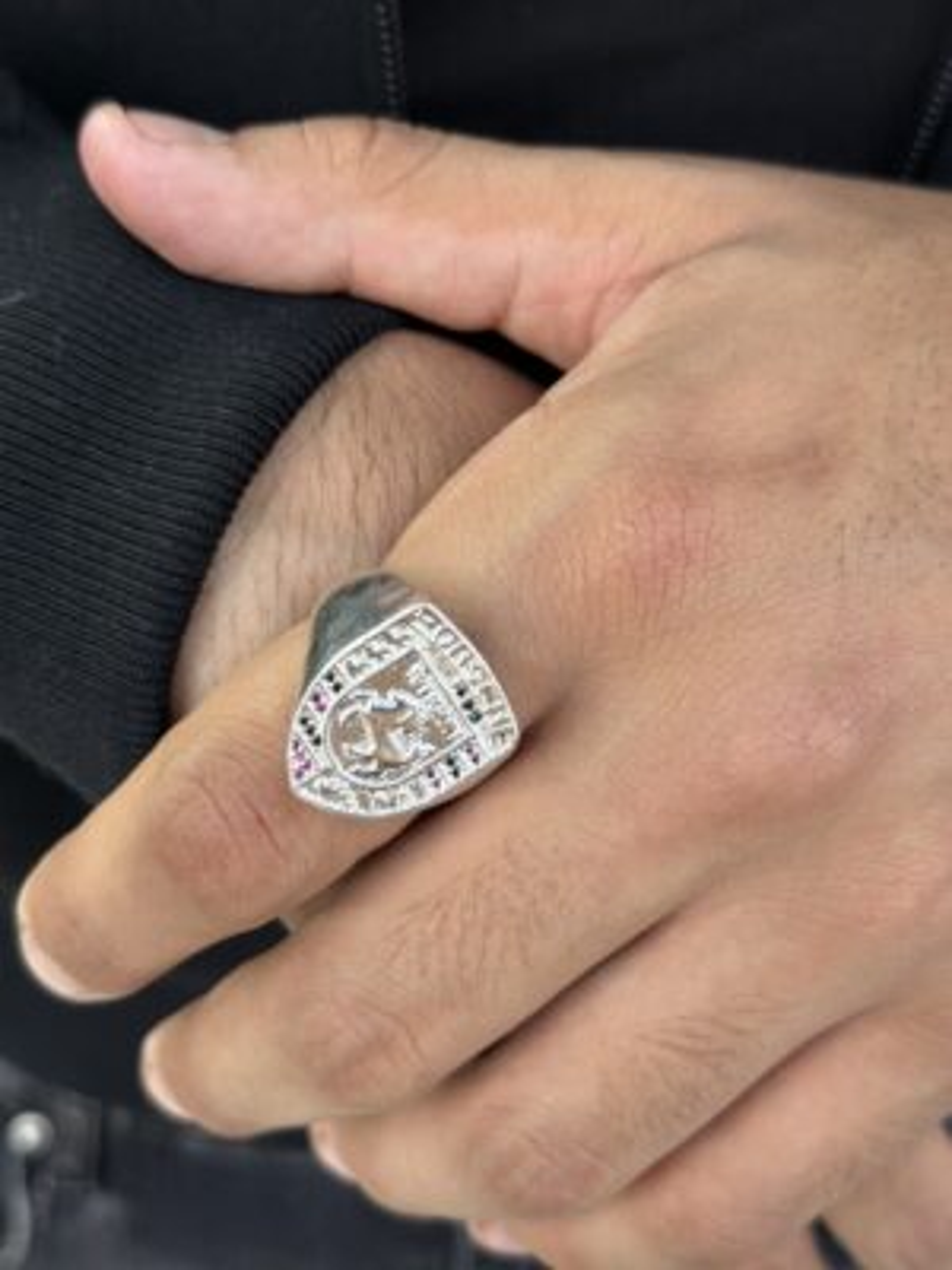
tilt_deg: -45.7
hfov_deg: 30.3
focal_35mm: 48
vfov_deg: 39.7
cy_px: 635
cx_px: 476
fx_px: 1760
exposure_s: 1/50
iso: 200
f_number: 1.78
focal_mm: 6.76
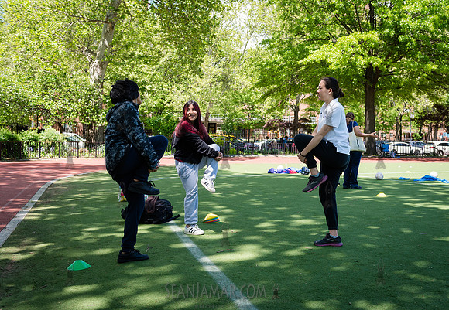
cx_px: 256
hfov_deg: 47.8
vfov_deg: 34.2
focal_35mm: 40
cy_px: 139
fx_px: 505
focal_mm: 35
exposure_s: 1/250
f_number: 4.5
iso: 200
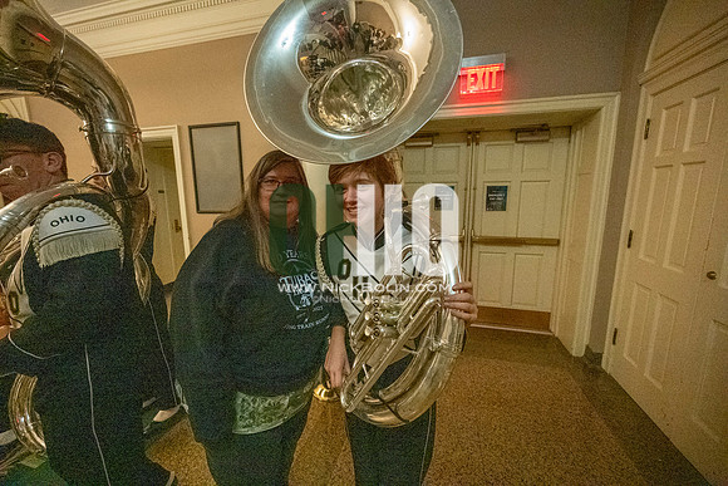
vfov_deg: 81.2
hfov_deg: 104.2
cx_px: 364
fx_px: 283
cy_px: 243
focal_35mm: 14
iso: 25600
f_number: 4.5
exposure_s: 1/250
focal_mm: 14
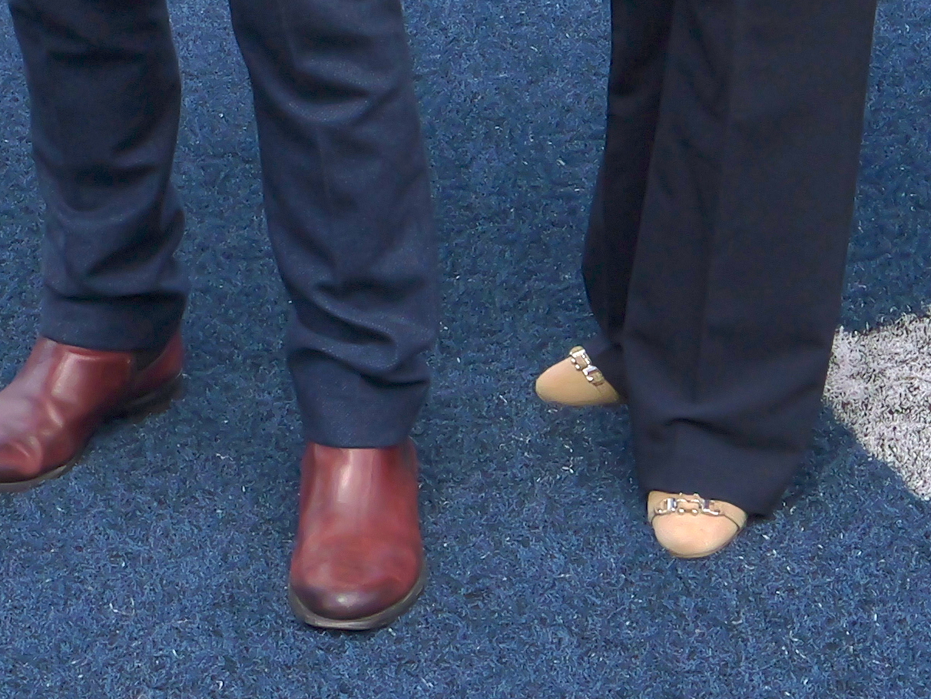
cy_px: -439
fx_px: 4359
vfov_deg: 8.9
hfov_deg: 12.0
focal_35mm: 162
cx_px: -16
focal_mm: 17
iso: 200
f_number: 9
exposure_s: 1/500
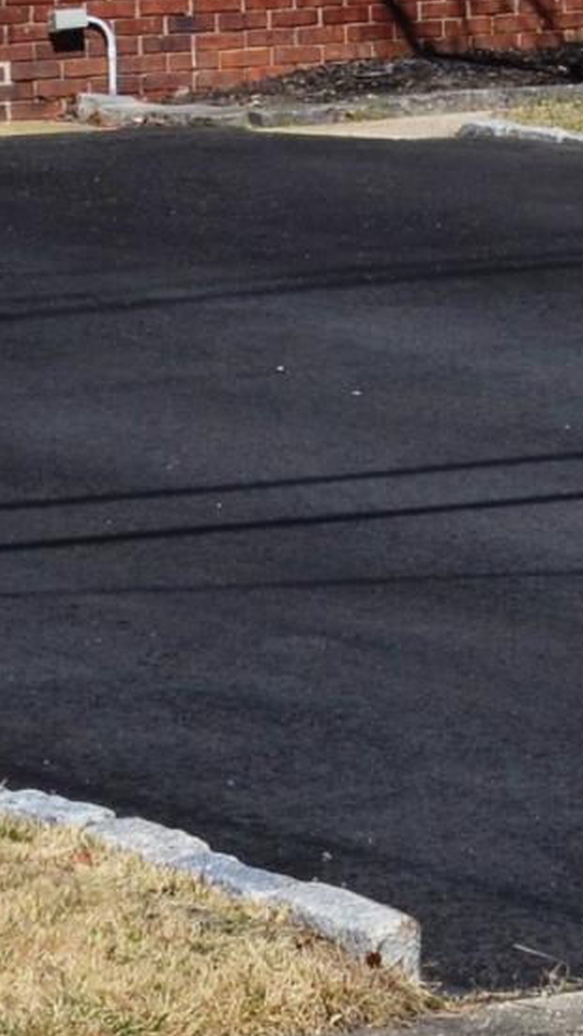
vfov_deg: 9.6
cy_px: -205
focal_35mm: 222
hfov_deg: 5.4
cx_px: 1203
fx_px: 6094
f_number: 9
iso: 100
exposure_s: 1/320
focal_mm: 26
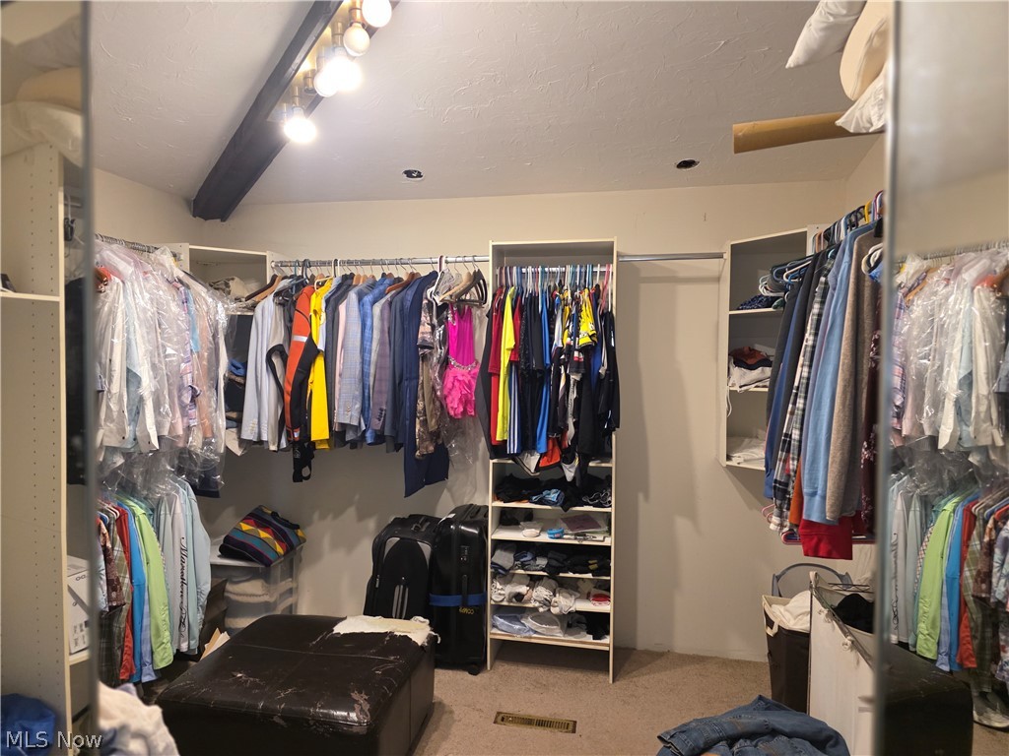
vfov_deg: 58.9
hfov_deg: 73.9
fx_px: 670
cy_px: 378
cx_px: 504
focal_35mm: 23
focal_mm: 6.3
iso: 800
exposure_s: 1/120
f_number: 1.7
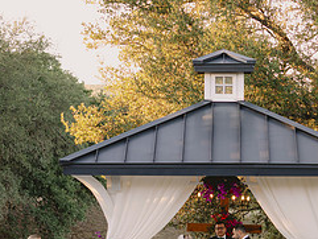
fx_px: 1517
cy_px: 182
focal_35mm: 165
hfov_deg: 12.0
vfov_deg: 9.0
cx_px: 219
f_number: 3.2
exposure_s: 1/320
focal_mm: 70
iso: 800
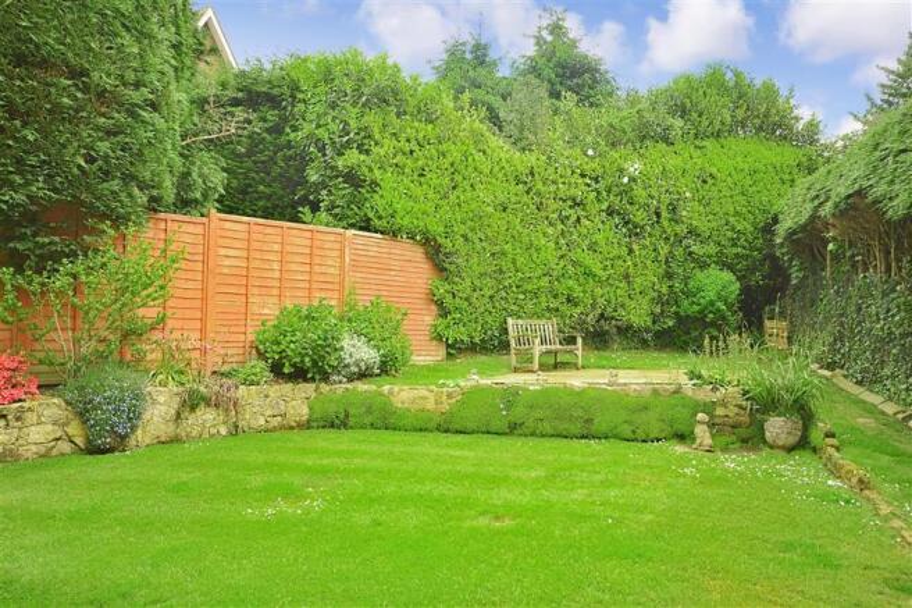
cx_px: 456
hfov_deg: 61.9
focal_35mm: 30
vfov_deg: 43.6
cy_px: 304
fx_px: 760
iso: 200
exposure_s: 1/40
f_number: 7.1
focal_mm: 20
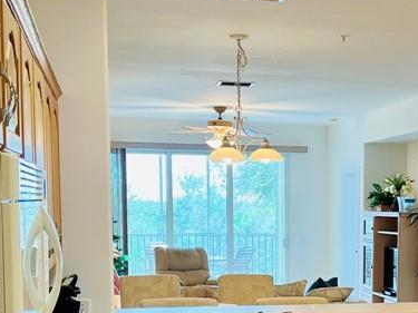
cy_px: 277
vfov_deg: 20.3
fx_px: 857
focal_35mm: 71
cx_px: 314
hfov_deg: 27.0
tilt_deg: -5.5
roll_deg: +0.4
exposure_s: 1/60
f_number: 1.5
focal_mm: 5.7
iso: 80
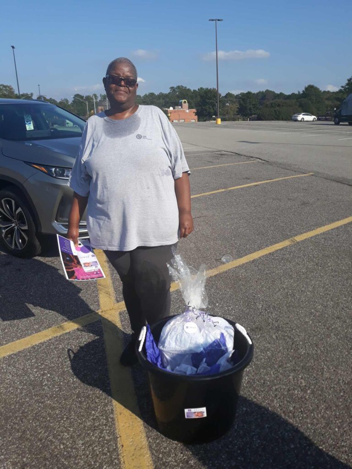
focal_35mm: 28
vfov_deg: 63.4
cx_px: 176
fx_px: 380
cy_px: 234
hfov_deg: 49.7
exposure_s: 1/1916
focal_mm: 3.7
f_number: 1.7
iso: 40
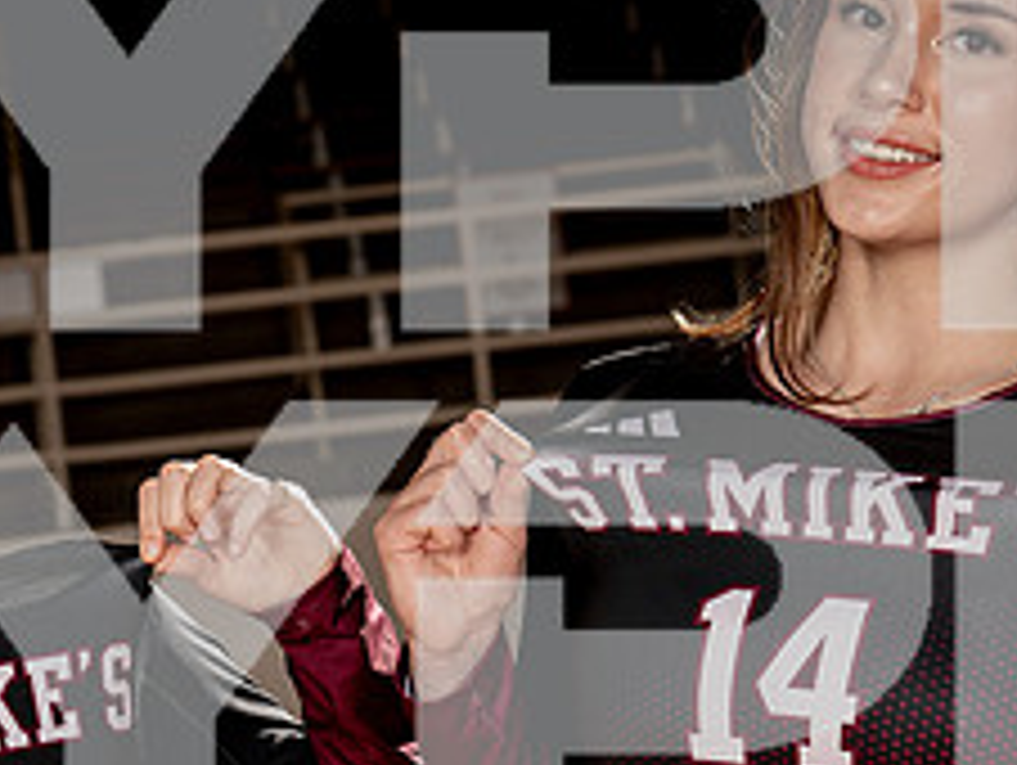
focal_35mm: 138
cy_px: 641
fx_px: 4059
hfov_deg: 14.3
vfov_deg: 10.7
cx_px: 328
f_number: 5.6
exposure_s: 1/250
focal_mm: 56
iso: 100
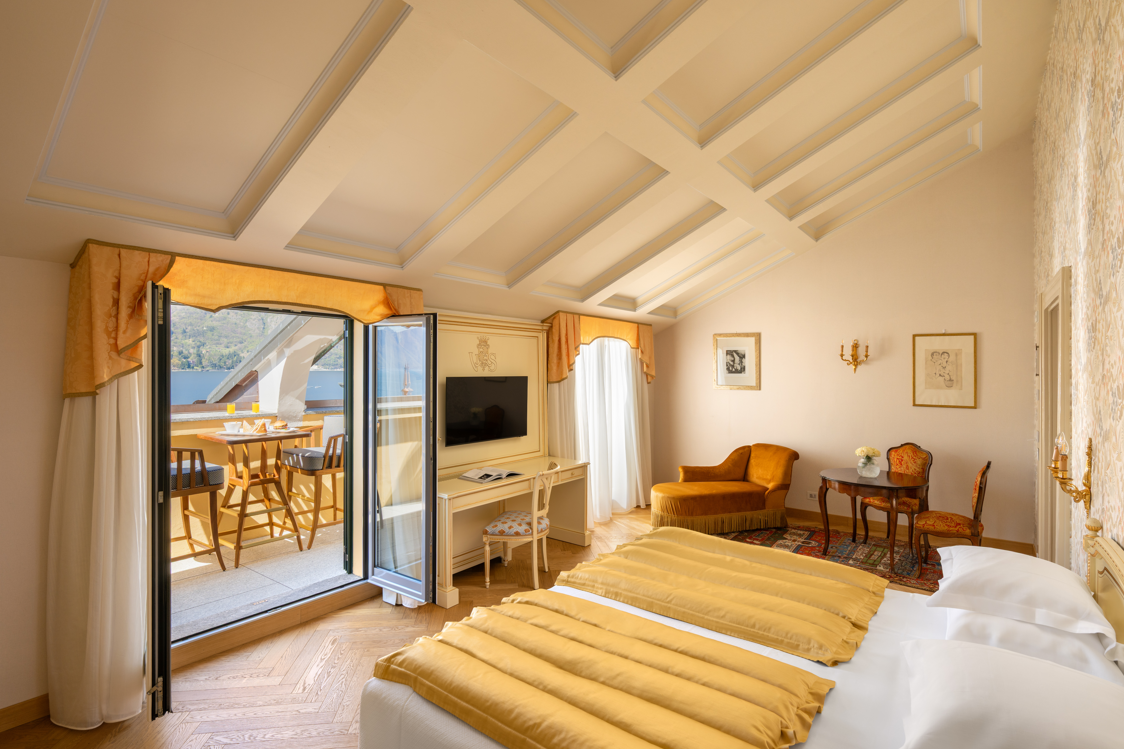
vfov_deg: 68.8
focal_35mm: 18
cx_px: 590
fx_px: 547
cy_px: 369
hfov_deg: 91.4
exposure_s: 1/6
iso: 64
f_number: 8
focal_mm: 16.5
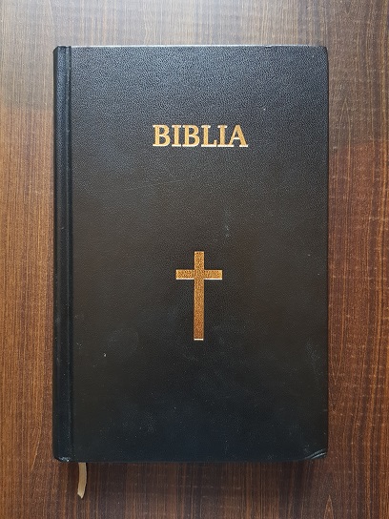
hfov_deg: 53.1
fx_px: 390
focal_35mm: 26
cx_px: 194
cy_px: 260
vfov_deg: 67.3
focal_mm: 4.3
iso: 200
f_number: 1.7
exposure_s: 1/18
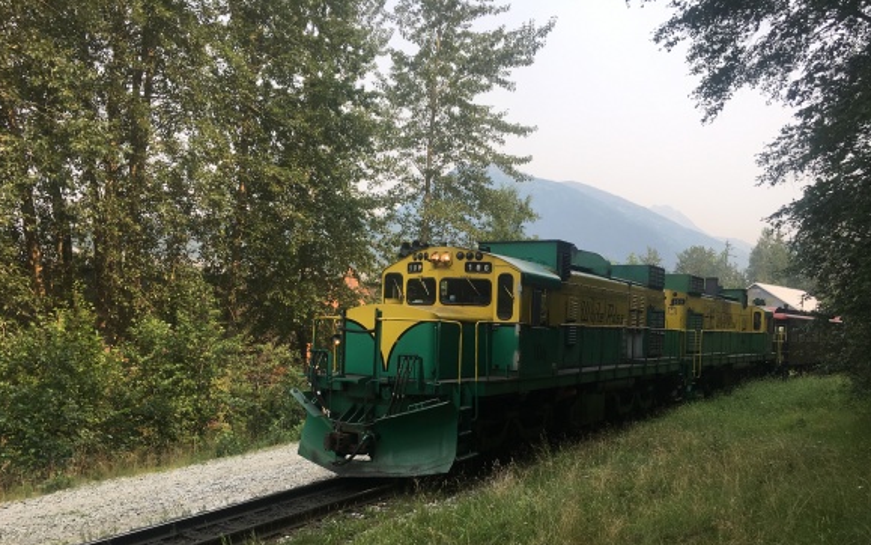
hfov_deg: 56.6
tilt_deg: -1.0
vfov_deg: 36.9
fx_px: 807
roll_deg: +0.5
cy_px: 358
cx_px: 466
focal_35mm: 34
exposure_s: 1/625
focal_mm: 4.15
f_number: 2.2
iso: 25
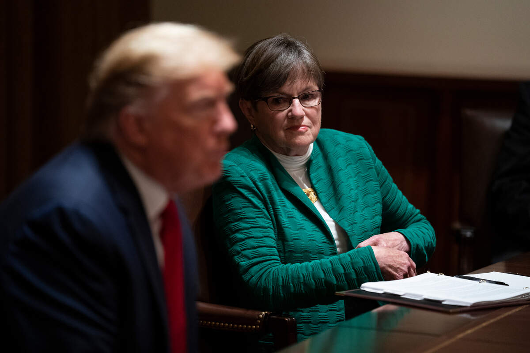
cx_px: 265
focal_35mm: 197
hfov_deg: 10.4
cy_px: 176
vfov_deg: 7.0
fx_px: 2900
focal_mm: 197
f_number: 2.8
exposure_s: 1/200
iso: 4000
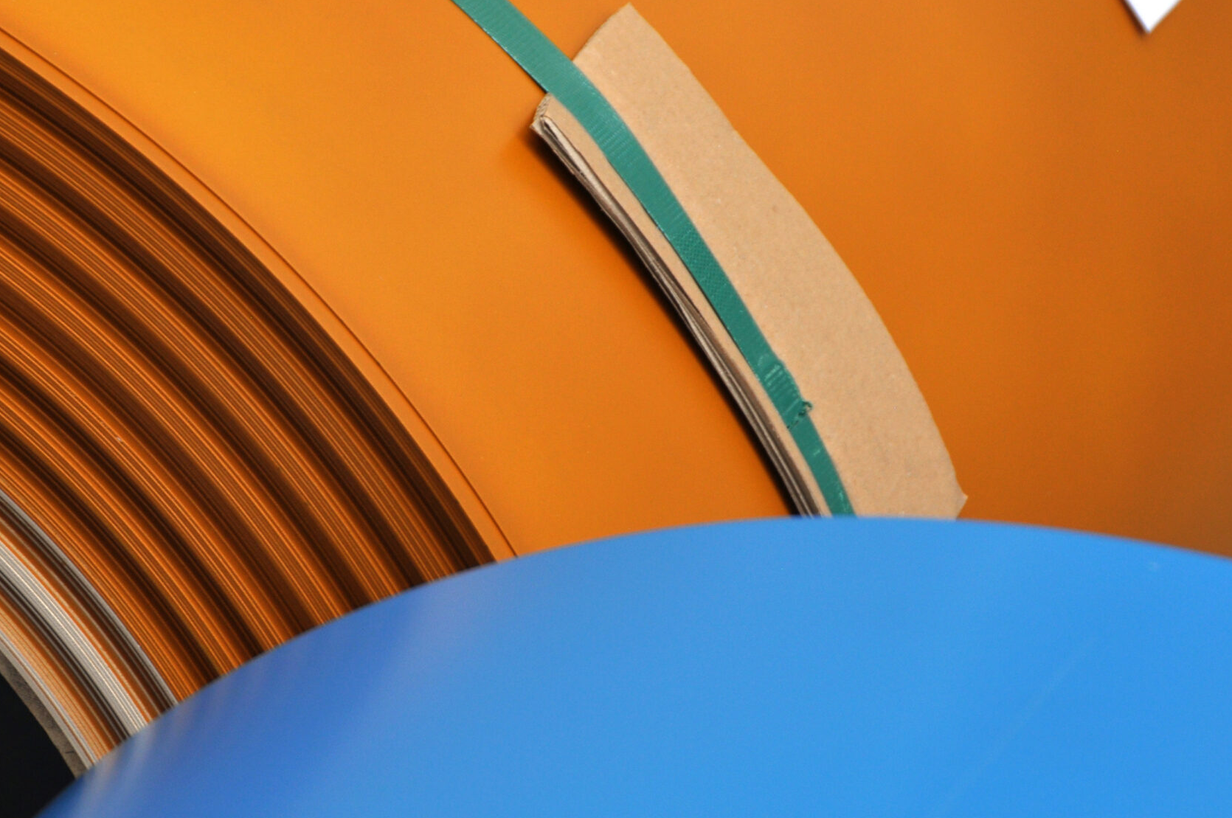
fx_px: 6289
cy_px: 382
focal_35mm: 184
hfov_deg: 11.2
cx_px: 508
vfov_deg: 7.4
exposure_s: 1/40
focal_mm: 80
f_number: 5
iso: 200
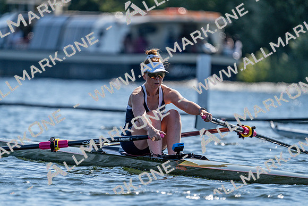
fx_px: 4219
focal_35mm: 493
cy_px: 103
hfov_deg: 4.2
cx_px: 154
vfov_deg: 2.8
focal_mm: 493
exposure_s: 1/1600
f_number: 6.3
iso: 250
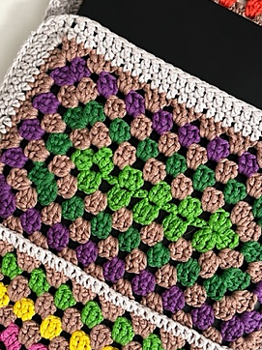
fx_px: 465
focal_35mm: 46
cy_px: 223
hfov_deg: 31.5
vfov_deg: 40.9
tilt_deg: -87.2
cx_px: 133
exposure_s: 1/50
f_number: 1.6
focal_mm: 5.1
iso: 160
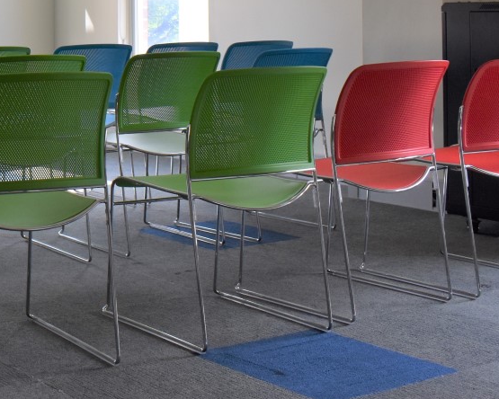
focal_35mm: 74
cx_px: -102
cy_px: -40
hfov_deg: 23.5
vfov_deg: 19.8
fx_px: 1093
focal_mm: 18
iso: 400
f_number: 6.3
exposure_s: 1/160
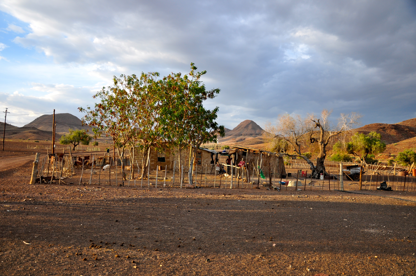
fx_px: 364
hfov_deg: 59.6
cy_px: 138
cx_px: 208
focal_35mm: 32
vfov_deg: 41.6
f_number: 4
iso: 200
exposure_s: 1/500
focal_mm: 21
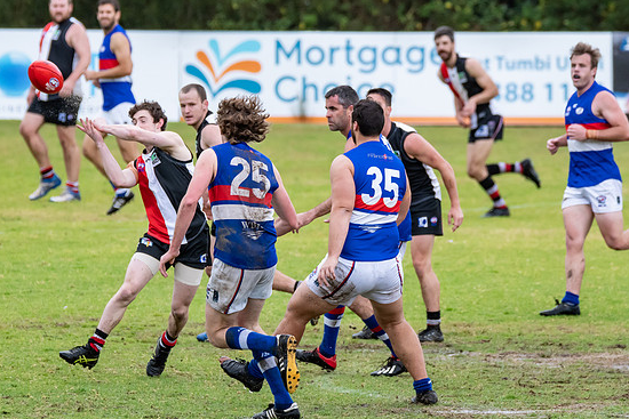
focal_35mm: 741
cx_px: 232
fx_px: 12950
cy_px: 268
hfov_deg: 2.8
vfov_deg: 1.9
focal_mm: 380
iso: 1250
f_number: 7.1
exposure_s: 1/1600
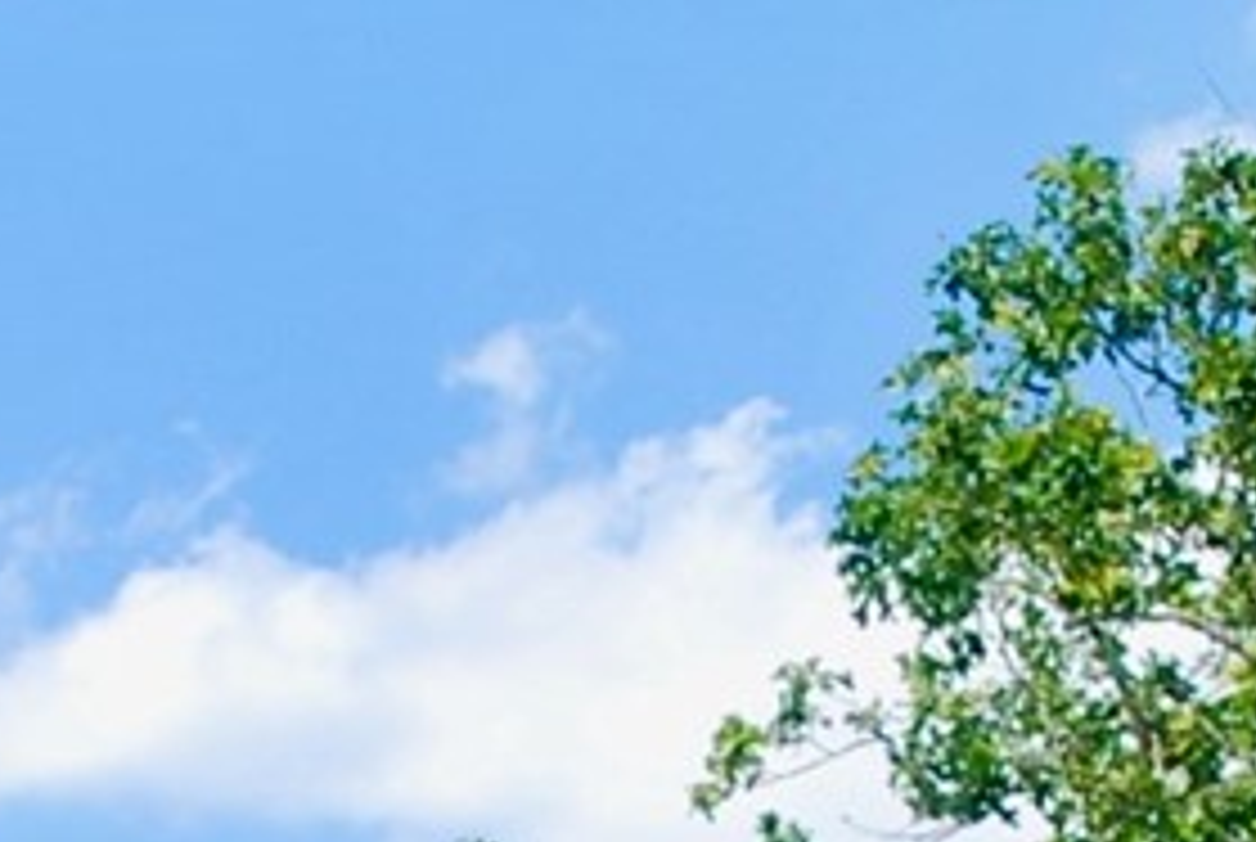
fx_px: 8946
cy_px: 1027
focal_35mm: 256
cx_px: 484
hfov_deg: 8.0
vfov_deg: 5.4
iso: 100
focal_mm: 22
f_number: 7.1
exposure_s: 1/200
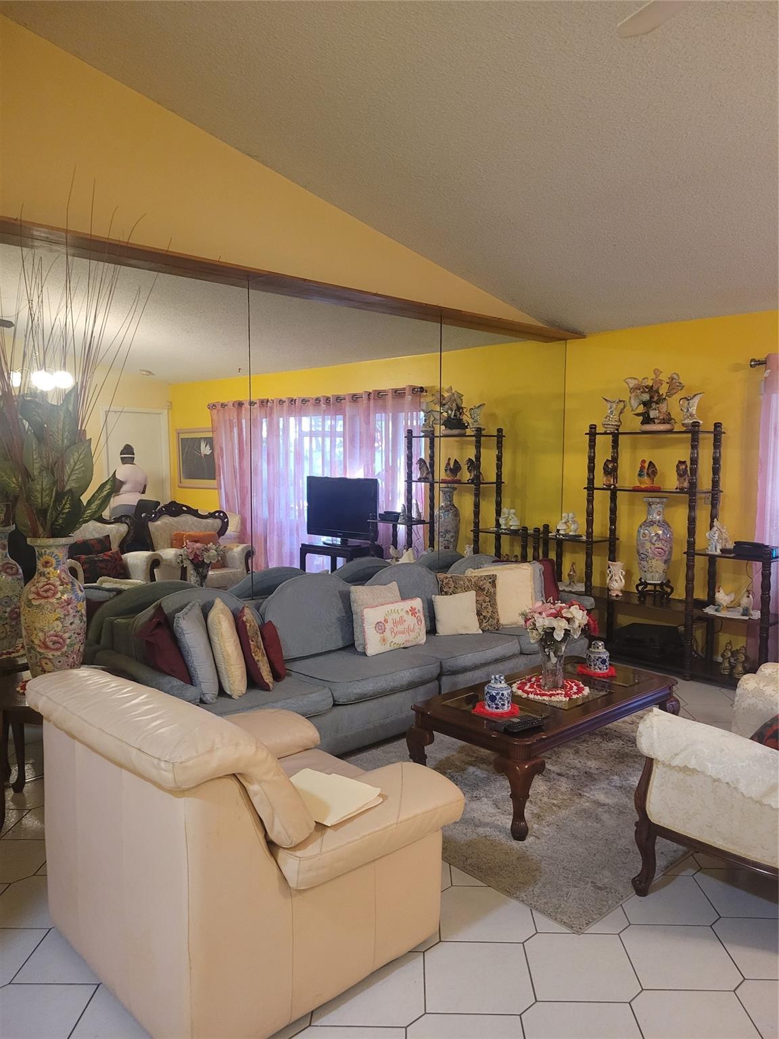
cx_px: 390
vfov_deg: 67.3
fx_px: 780
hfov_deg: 53.1
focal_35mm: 26
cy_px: 520
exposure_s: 1/40
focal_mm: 5.4
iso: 500
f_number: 1.8
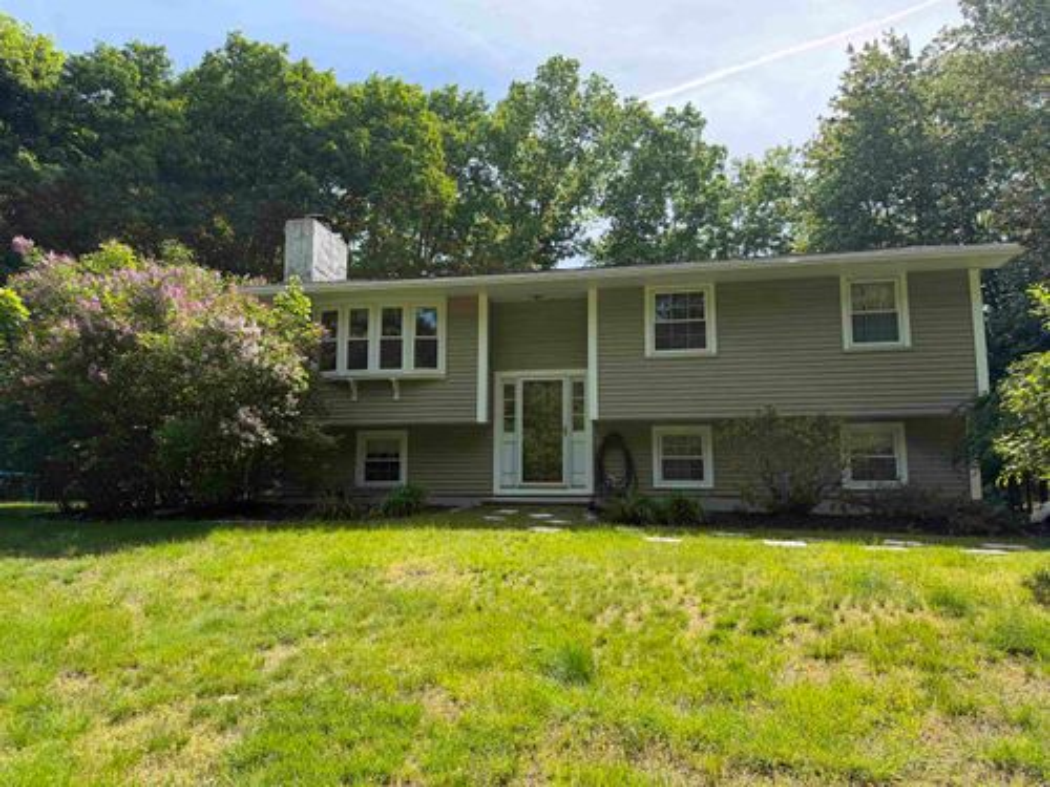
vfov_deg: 56.8
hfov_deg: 71.6
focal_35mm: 24
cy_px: 394
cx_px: 525
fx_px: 728
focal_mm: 6.76
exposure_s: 1/2445
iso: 100
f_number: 1.78
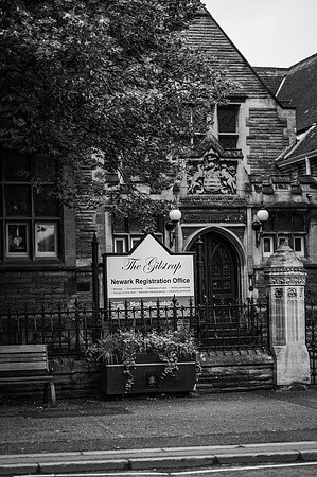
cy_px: 238
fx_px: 1125
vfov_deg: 23.9
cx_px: 158
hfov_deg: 16.0
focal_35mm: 85
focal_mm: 85
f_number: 1.8
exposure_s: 1/400
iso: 100
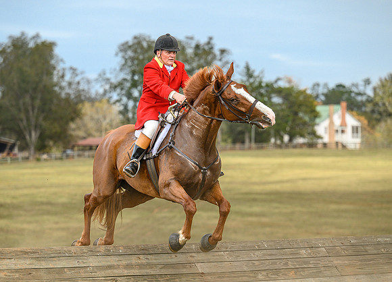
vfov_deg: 8.3
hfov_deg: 11.5
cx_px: 164
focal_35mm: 174
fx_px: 1946
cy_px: 156
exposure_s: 1/1000
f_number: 3.5
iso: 400
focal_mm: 140
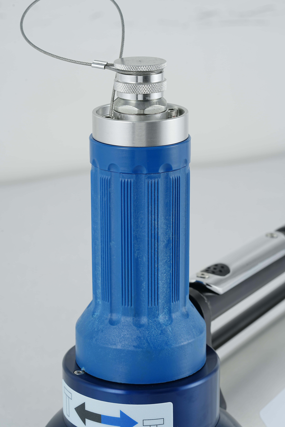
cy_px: 214
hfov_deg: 15.2
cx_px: 142
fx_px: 1069
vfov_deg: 22.6
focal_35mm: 90
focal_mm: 90
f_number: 13
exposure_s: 1/125
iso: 80
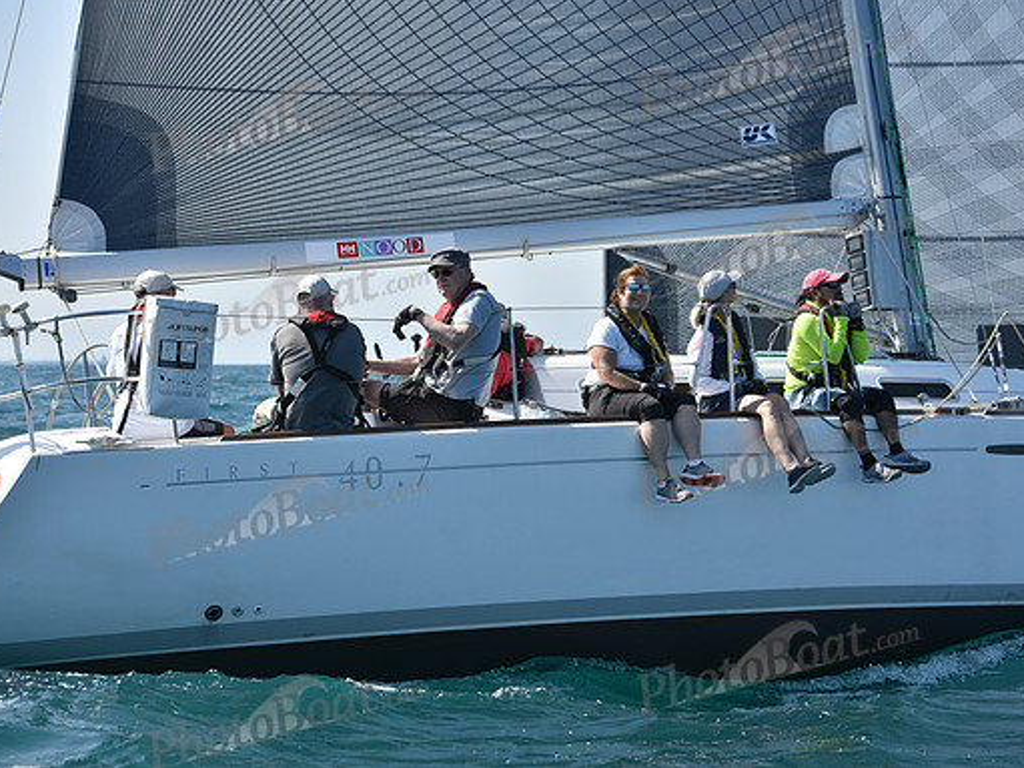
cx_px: 535
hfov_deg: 18.4
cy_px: 382
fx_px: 3164
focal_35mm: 107
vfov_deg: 13.8
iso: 250
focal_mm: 98
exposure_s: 1/1600
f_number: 5.6
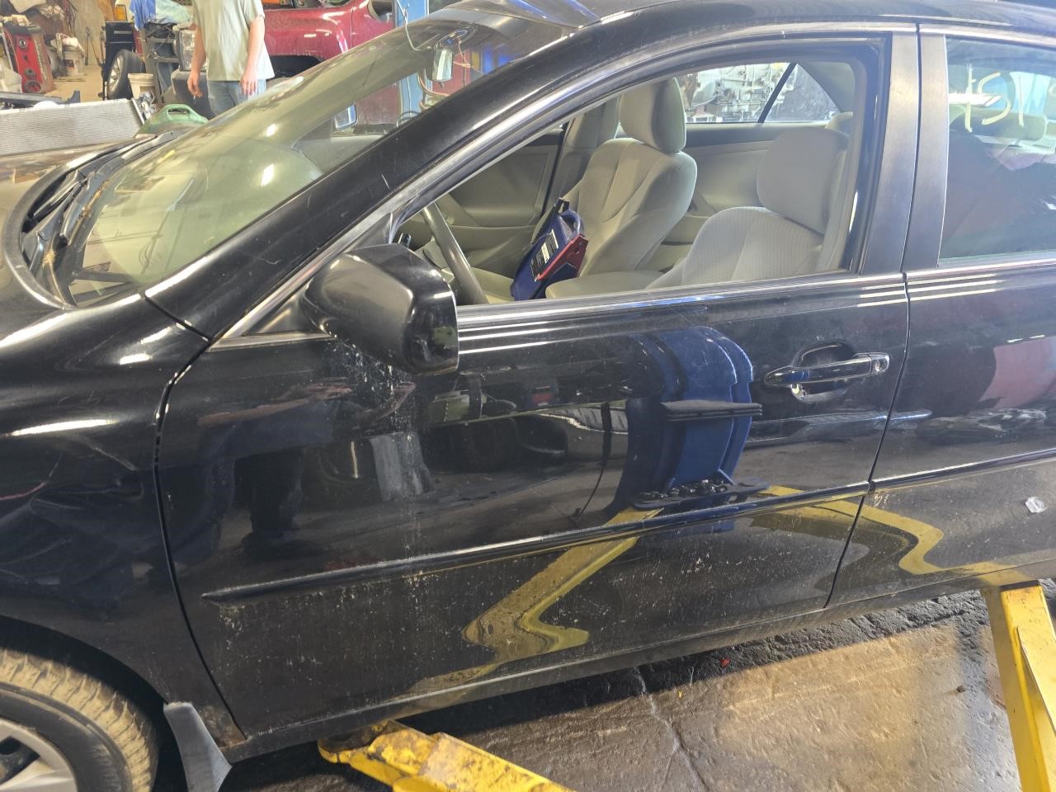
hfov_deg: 73.9
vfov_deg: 58.9
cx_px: 528
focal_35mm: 23
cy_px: 396
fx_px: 702
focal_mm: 6.3
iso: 800
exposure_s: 1/60
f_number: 1.7
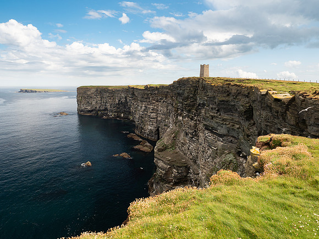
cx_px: 160
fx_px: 221
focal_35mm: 24
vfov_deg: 56.8
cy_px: 120
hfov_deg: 71.6
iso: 200
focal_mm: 12
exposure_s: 1/125
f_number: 7.1
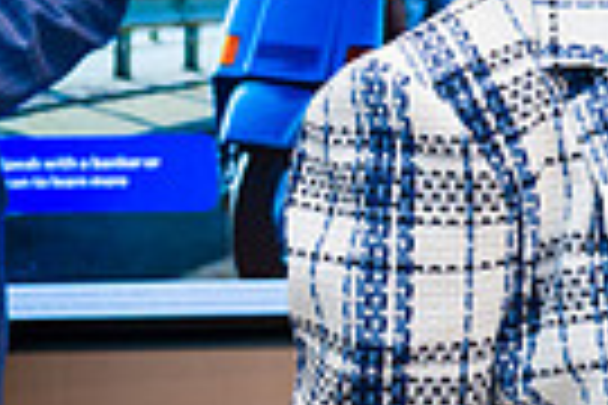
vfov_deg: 10.7
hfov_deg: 15.2
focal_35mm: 125
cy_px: -130
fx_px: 2111
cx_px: 910
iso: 500
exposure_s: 1/200
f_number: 3.2
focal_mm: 27
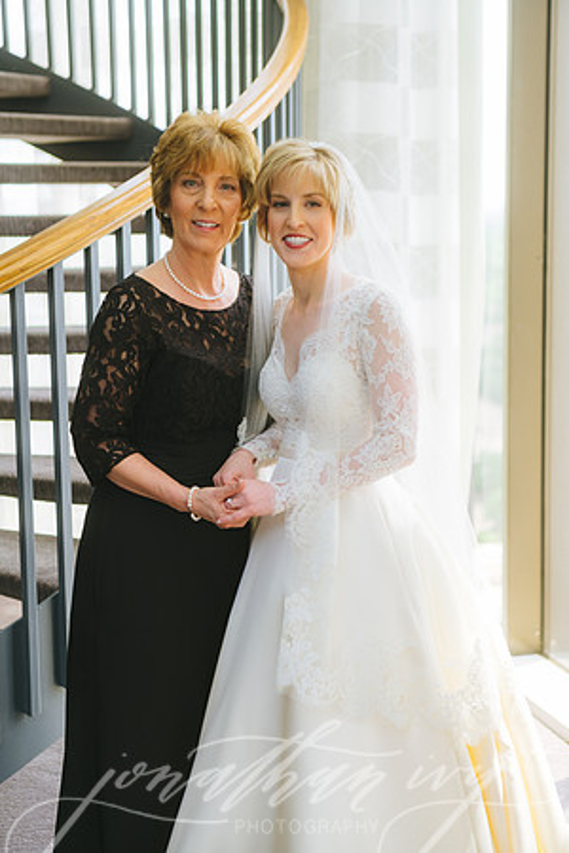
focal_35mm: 65
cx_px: 284
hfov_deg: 20.9
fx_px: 1541
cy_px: 426
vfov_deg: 31.0
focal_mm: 65
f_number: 2.8
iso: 200
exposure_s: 1/125
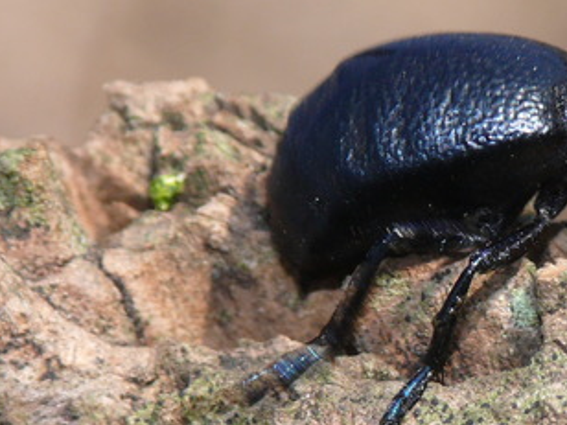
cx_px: 645
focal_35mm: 482
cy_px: 234
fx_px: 7895
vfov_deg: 3.1
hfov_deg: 4.1
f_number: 5.6
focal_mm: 36.9
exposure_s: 1/250
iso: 100
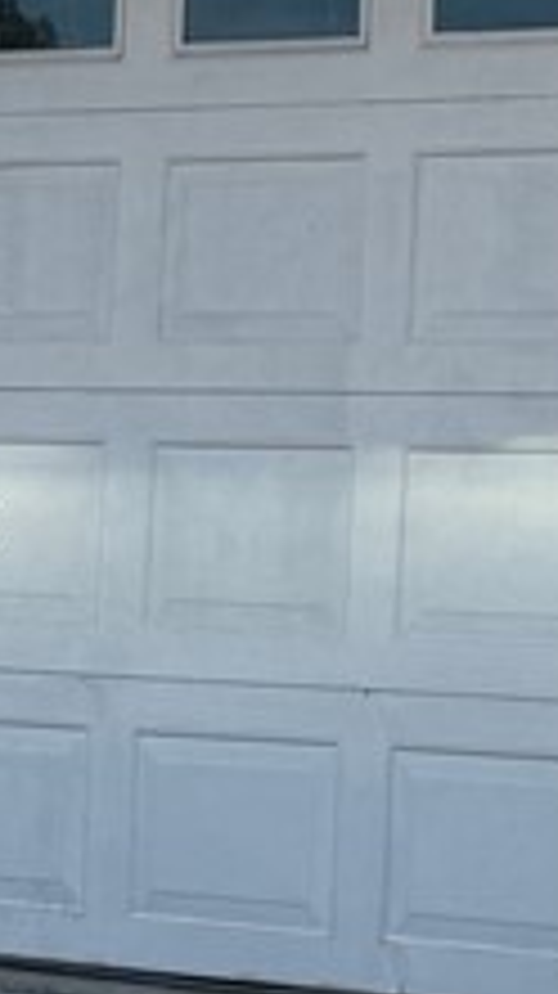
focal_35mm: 121
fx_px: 3189
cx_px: 1202
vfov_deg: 17.6
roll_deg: -1.3
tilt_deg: +2.6
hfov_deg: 9.2
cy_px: 274
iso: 80
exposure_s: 1/1560
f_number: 1.78
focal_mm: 6.76
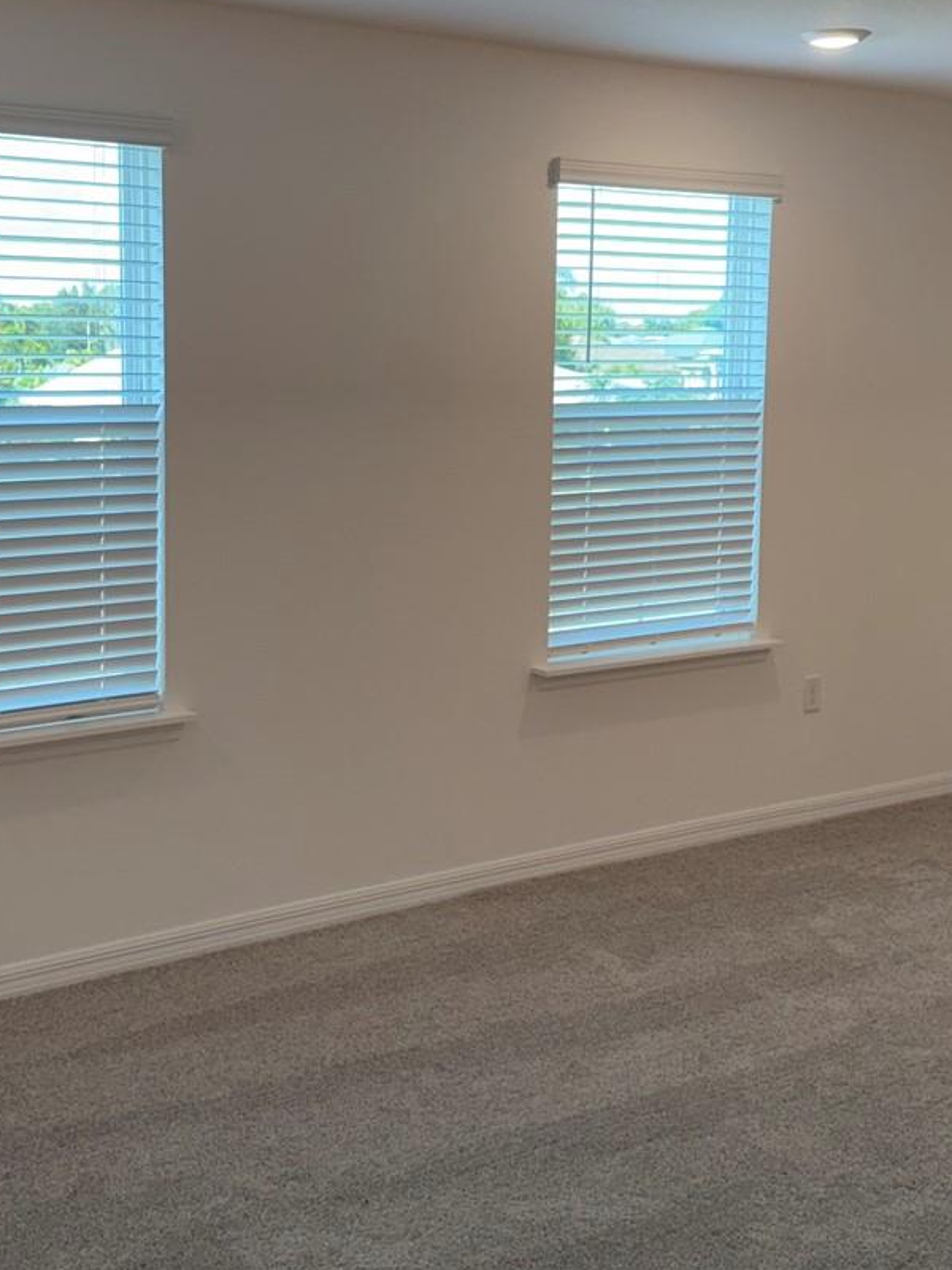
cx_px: 433
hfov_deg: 30.2
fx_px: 1760
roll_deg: -1.0
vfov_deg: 39.5
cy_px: 527
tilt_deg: -5.4
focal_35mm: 48
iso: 100
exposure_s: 1/233
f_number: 1.78
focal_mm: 6.76
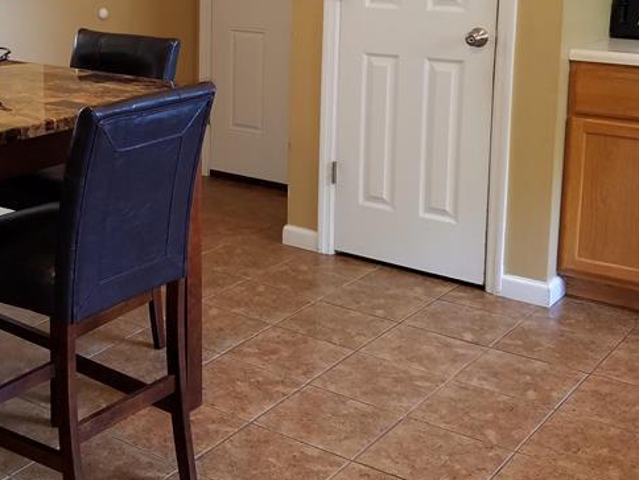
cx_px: 133
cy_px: 53
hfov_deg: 34.0
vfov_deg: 25.8
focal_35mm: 55
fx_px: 1015
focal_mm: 4.2
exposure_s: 1/24
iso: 125
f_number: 1.7
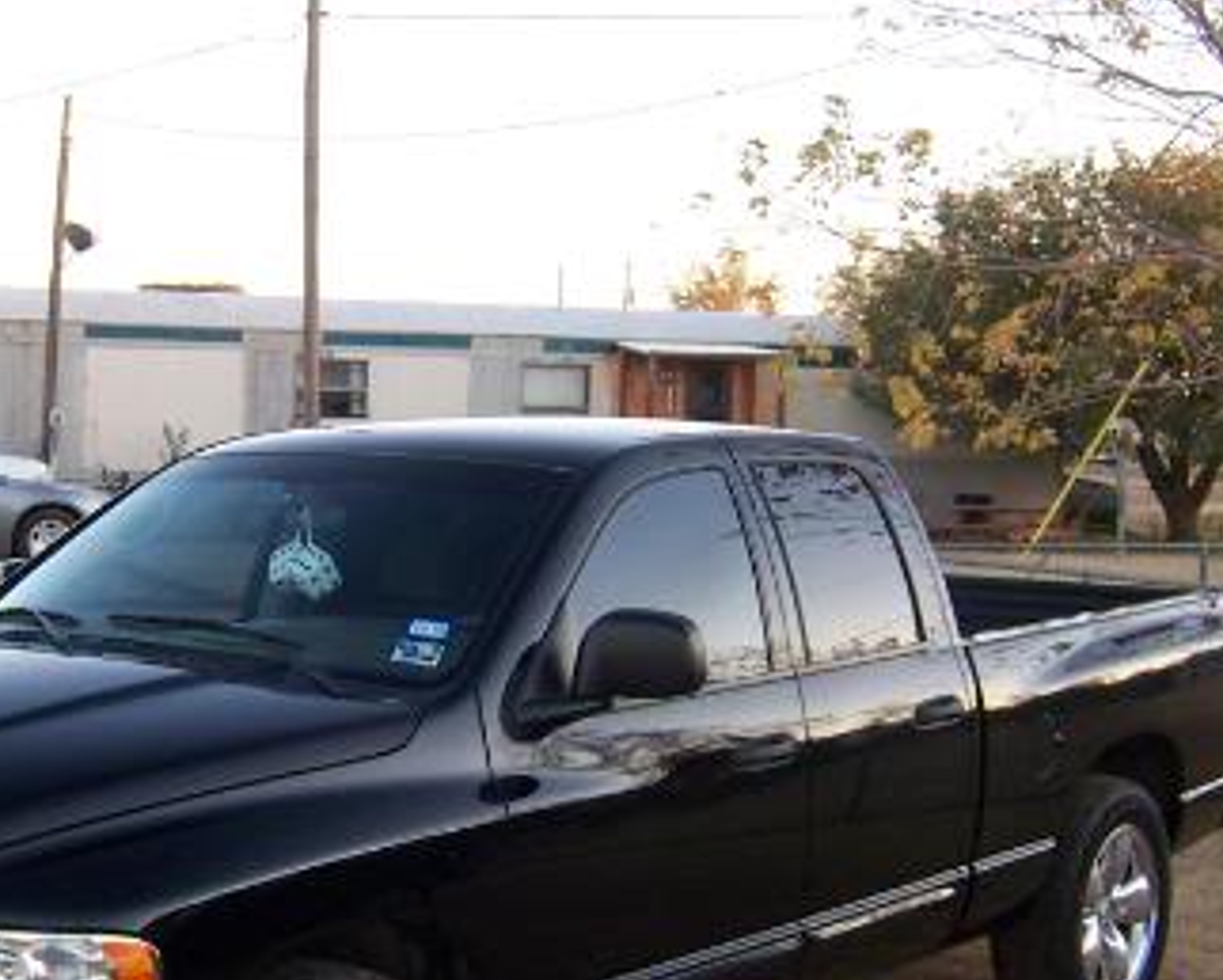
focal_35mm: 64
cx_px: 346
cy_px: 555
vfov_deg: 23.9
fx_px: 2318
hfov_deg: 29.2
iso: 80
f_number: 2.8
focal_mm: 5.5
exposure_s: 1/60
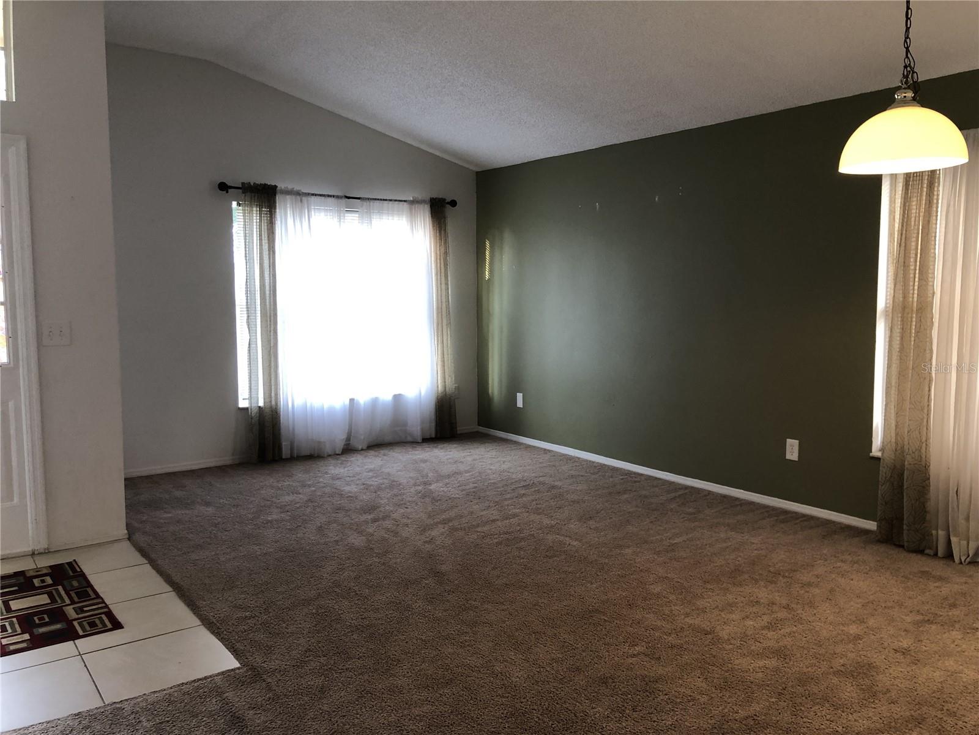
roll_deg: -0.3
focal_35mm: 28
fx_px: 792
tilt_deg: -3.5
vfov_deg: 49.7
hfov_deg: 63.4
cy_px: 368
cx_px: 490
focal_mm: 4
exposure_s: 1/20
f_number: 1.8
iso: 40
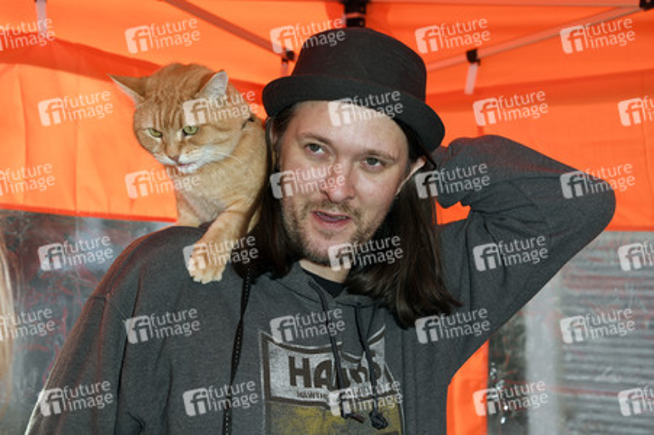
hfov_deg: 28.1
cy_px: 218
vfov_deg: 18.9
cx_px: 327
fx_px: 1307
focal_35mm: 72
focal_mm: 72
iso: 160
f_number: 8
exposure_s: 1/160
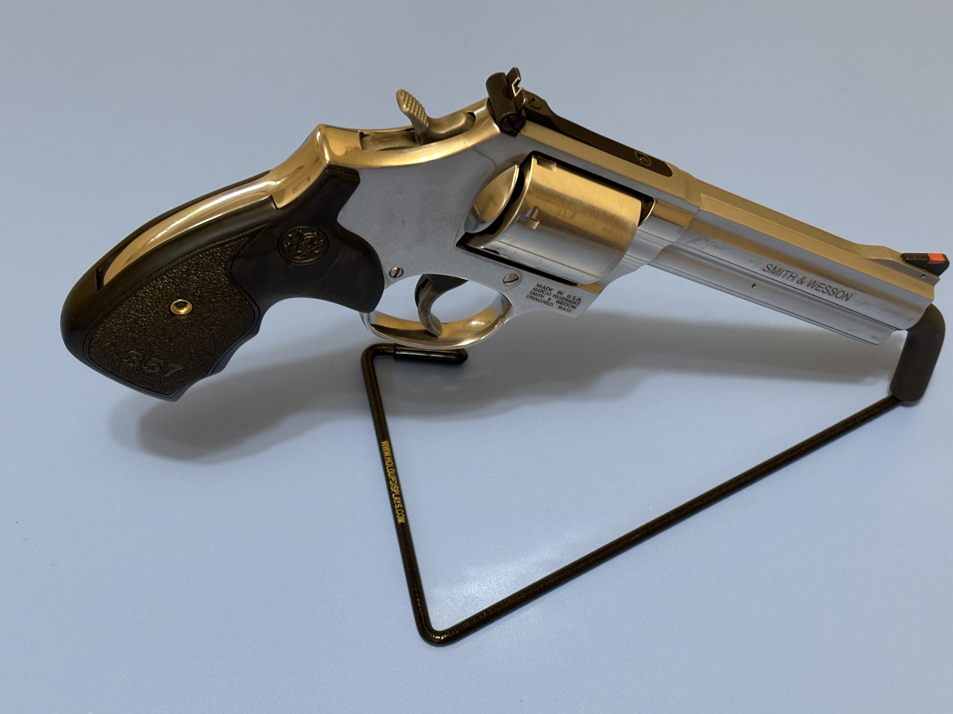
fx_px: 1432
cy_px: 357
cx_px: 476
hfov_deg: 36.8
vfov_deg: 28.0
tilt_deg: -48.4
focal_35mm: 52
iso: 125
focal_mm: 5.96
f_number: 1.6
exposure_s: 1/40
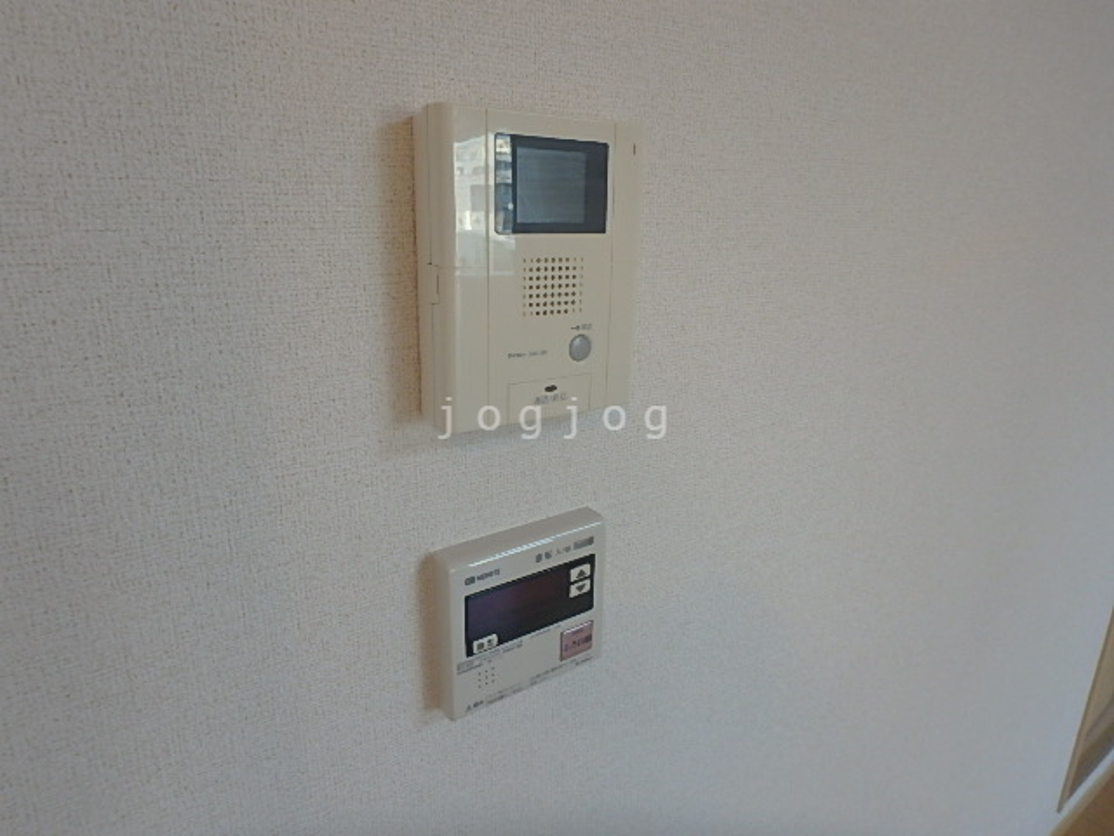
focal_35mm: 21
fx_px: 676
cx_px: 557
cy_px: 418
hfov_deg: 79.0
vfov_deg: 63.4
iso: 200
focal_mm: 3.7
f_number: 3.5
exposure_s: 1/60
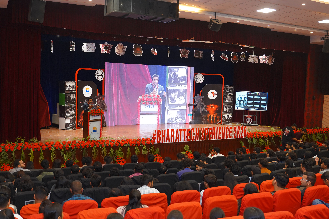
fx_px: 338
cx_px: 164
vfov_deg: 35.9
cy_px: 110
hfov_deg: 51.9
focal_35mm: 37
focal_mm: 25
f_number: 3.2
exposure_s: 1/80
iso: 1600
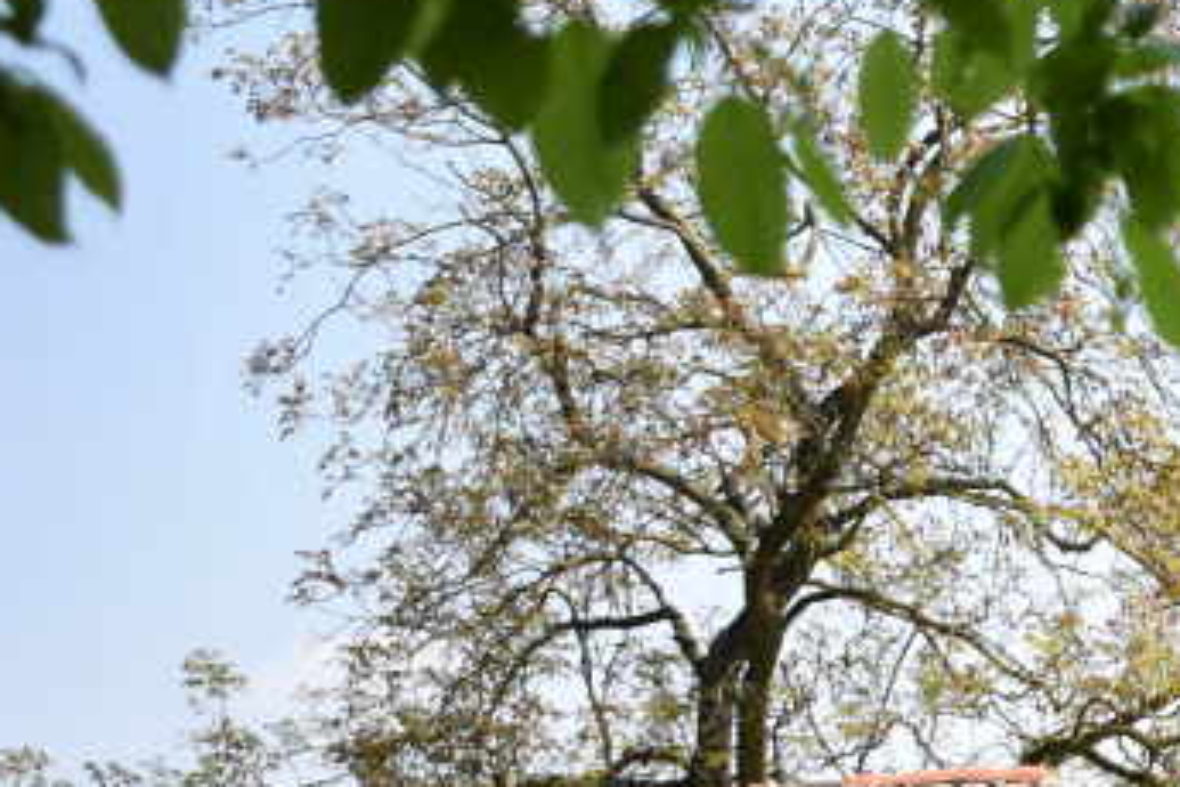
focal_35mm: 167
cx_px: 2018
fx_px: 5473
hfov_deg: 11.5
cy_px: 989
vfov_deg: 8.1
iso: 200
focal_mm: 32
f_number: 4.5
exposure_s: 1/800
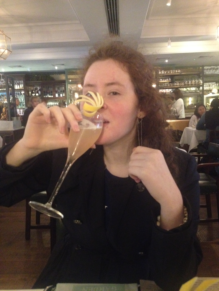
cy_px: 146
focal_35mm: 35
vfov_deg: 52.6
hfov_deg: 40.7
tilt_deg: -6.5
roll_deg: +2.9
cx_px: 110
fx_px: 295
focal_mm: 4.28
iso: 500
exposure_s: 1/15
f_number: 2.4
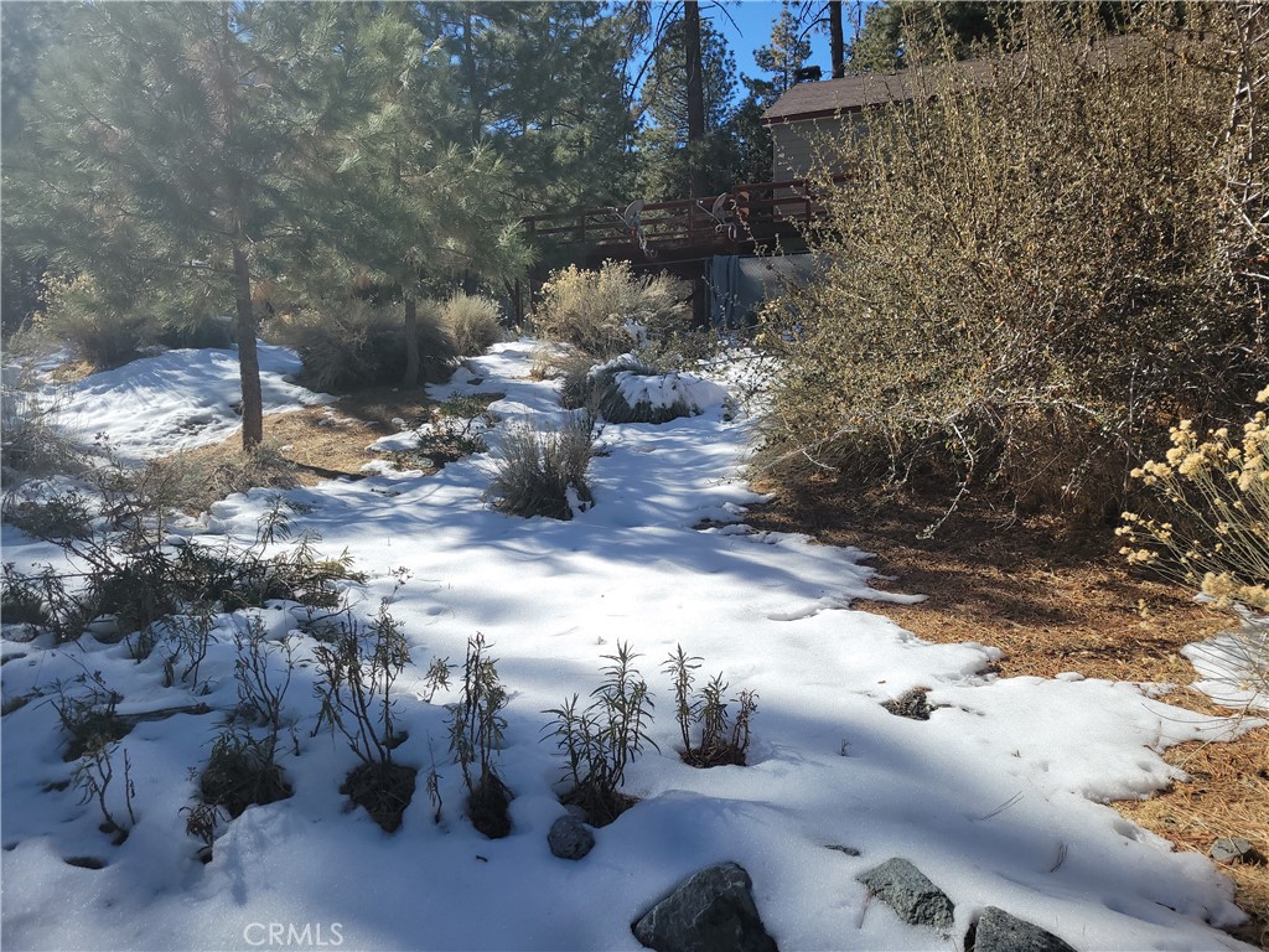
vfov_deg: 53.1
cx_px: 634
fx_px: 953
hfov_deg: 67.3
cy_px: 476
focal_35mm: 26
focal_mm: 5.4
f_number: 1.8
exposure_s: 1/2621
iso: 40
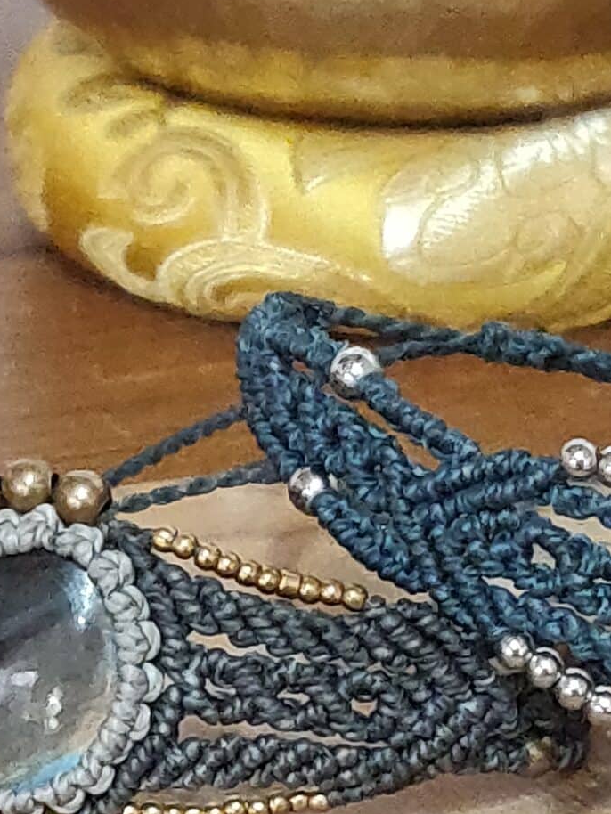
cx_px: 317
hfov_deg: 21.0
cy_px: 802
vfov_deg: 26.4
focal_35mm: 70
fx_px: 1647
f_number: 1.7
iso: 2000
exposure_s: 1/50
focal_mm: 4.25
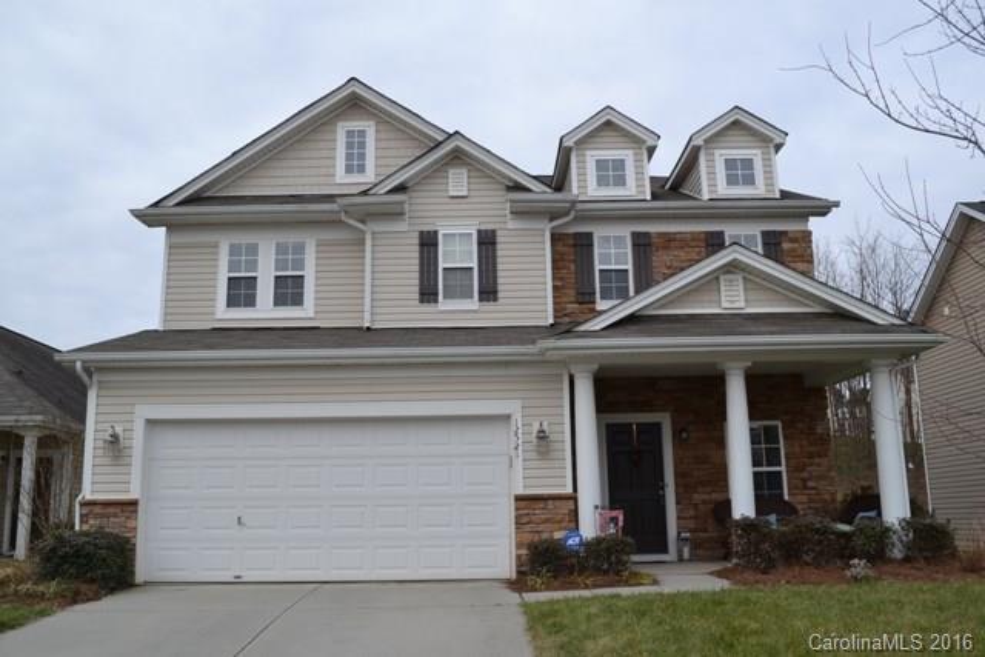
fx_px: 821
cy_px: 328
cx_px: 492
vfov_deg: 43.6
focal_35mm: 30
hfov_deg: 61.9
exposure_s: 1/200
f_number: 7.1
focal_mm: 20
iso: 100
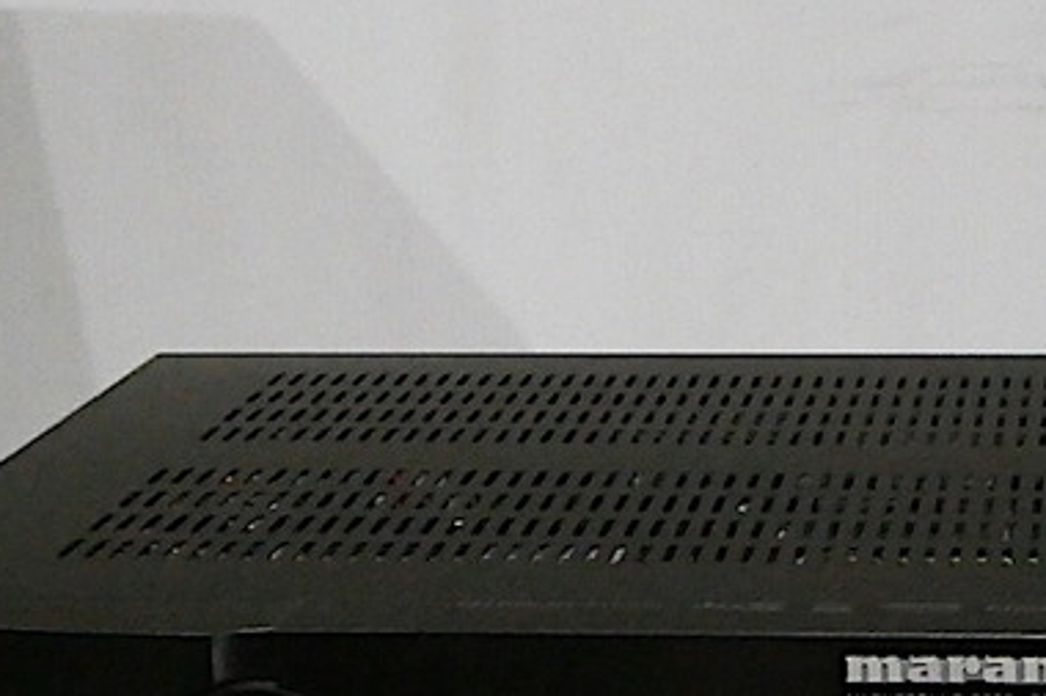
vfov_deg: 9.5
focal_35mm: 142
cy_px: 806
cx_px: 977
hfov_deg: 14.3
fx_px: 4124
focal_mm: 9.6
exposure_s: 1/40
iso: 1600
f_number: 6.3
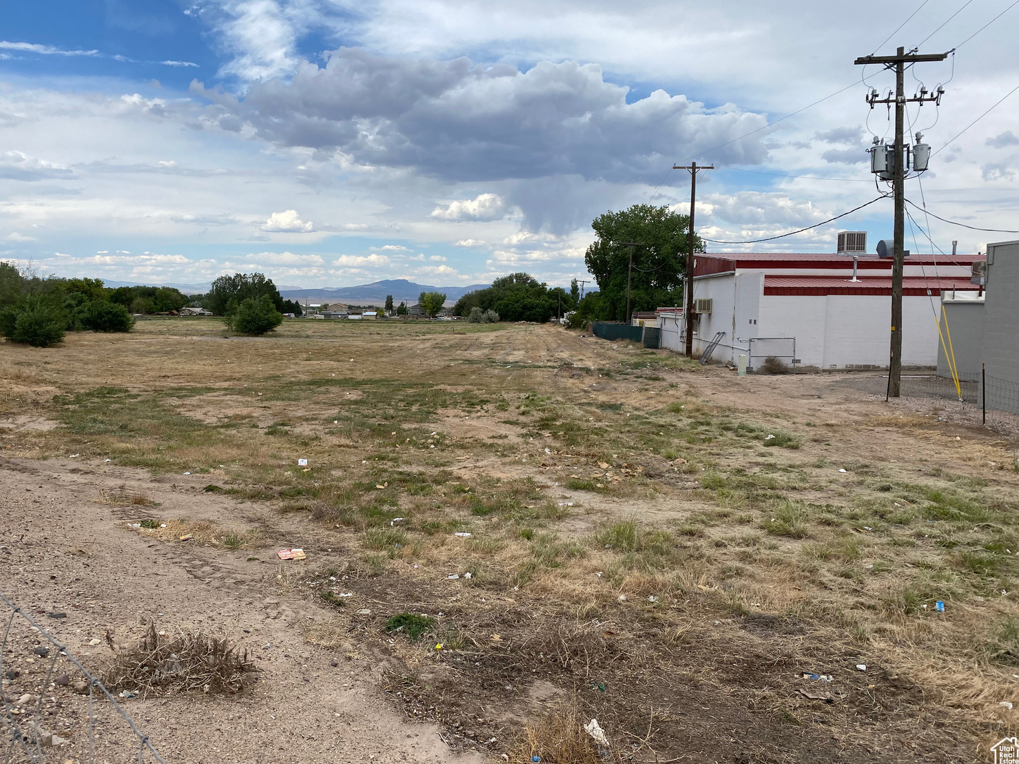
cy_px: 381
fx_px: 795
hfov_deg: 65.3
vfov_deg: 51.3
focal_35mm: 27
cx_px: 503
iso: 32
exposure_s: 1/2817
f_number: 1.8
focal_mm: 4.25
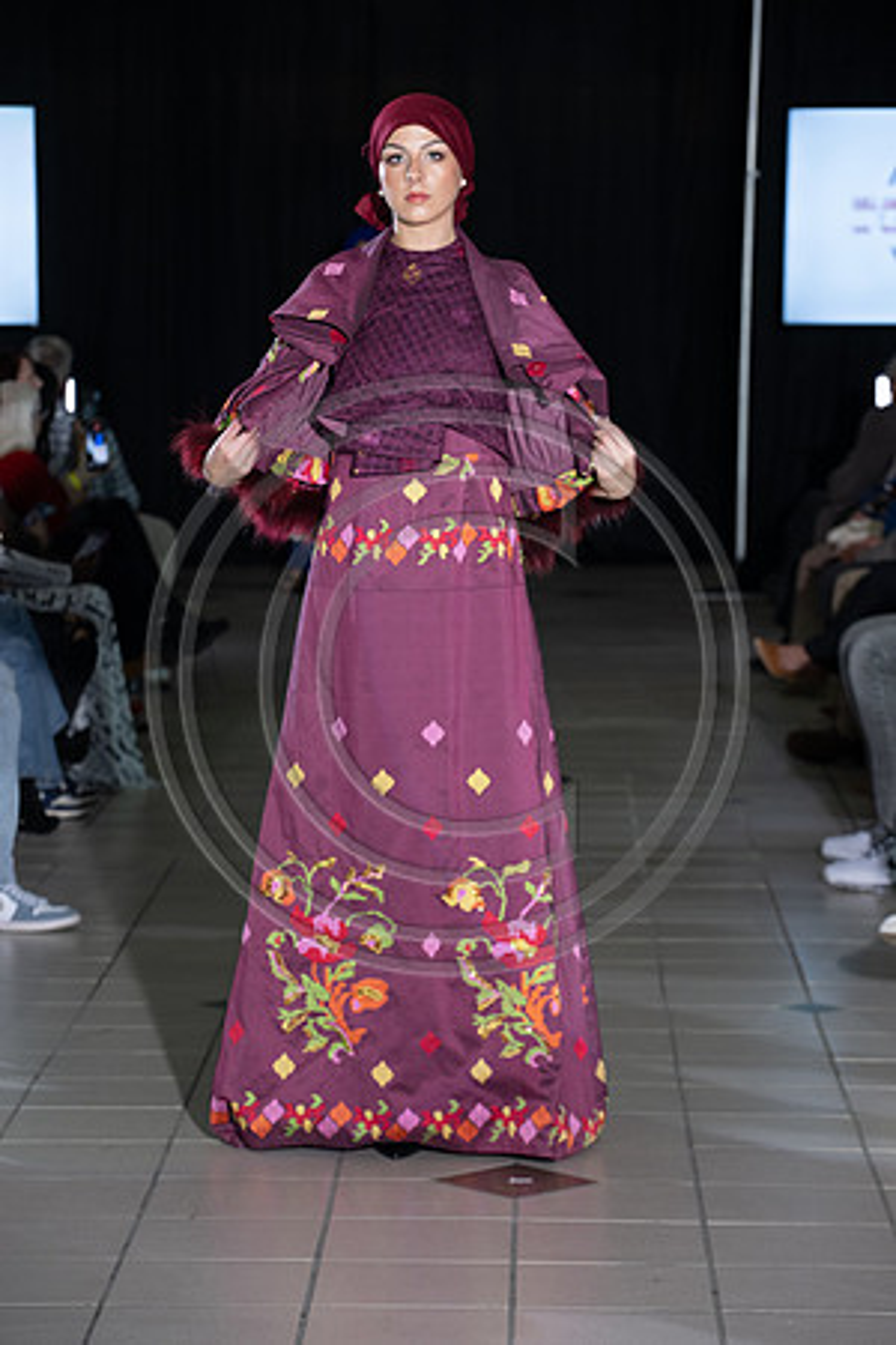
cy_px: 672
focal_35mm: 120
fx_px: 4480
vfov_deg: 17.1
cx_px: 448
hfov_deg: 11.4
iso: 1250
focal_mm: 120
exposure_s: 1/160
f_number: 5.6
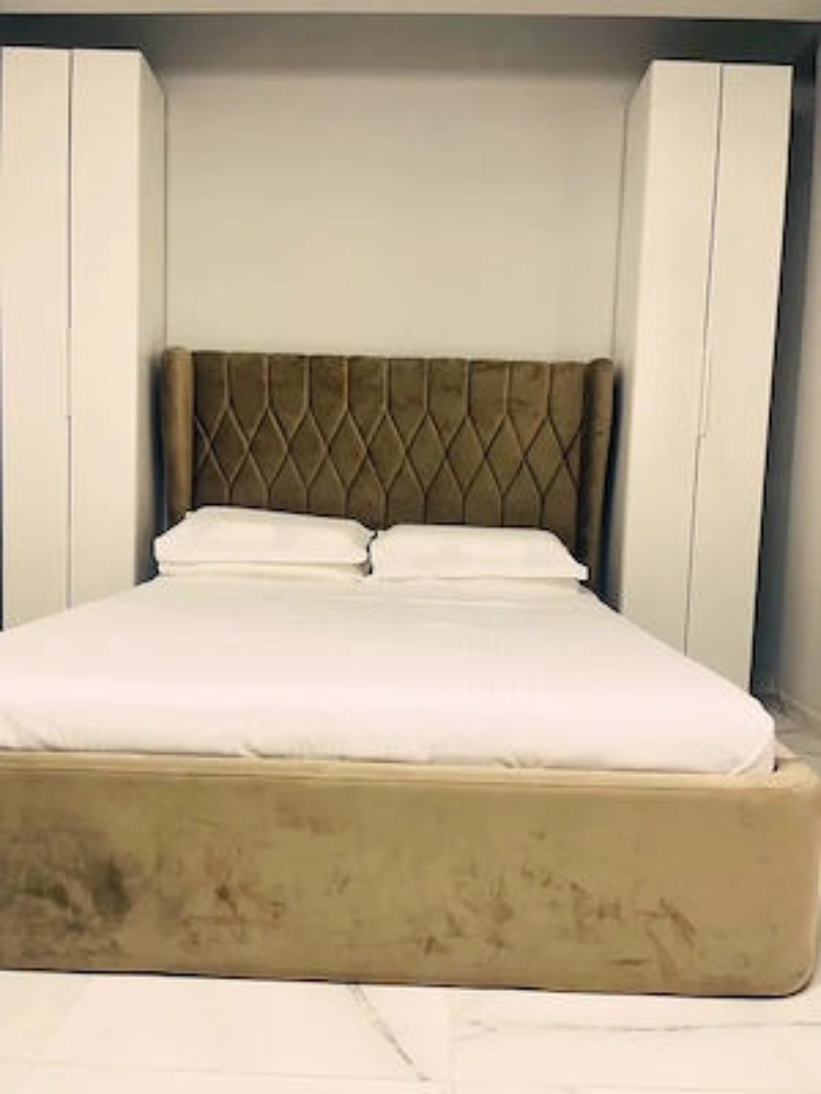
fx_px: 791
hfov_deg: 54.9
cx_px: 410
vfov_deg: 69.4
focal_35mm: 25
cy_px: 547
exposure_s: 1/100
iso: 125
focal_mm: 5.1
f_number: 1.6
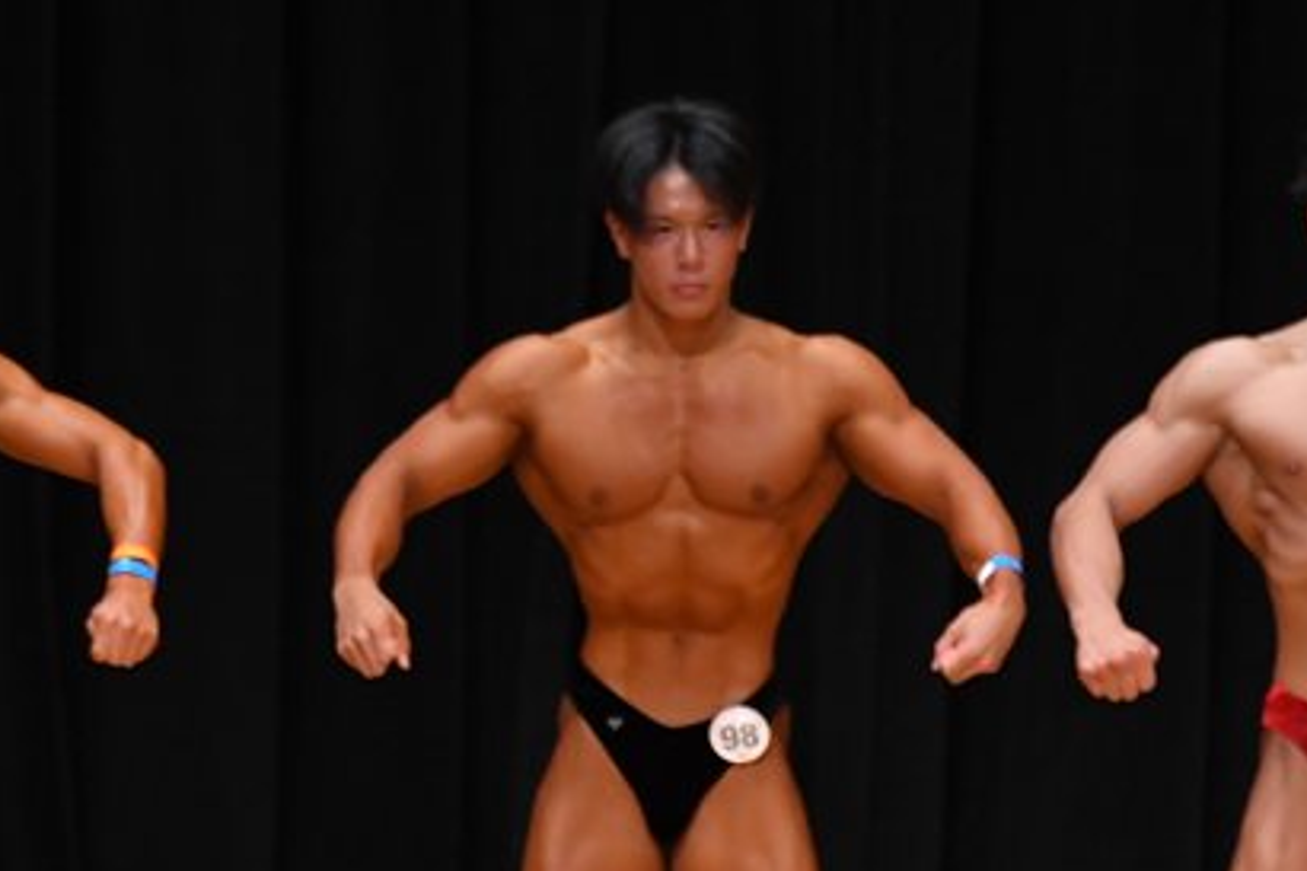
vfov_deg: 2.7
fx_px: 18507
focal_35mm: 510
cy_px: 737
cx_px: 206
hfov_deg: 4.0
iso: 3200
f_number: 5.6
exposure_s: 1/400
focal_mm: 180
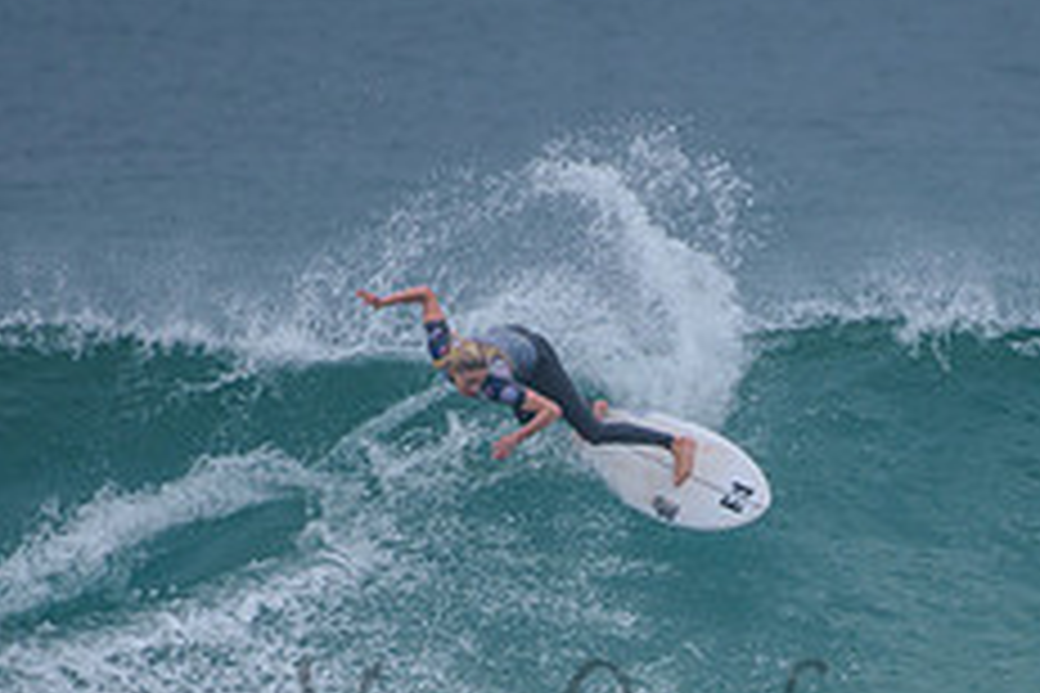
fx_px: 36195
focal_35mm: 1253
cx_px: 761
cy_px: 691
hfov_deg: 1.6
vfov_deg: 1.1
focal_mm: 500
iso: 220
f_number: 5.6
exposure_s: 1/2000
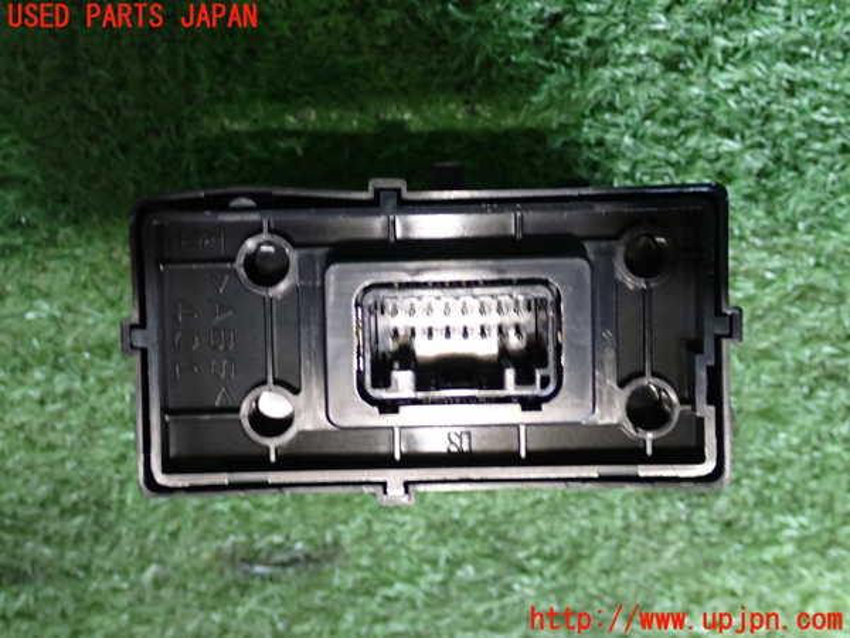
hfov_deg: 35.5
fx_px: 1326
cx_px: 425
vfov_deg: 27.0
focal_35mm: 54
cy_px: 319
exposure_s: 1/13
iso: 800
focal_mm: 9.65
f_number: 3.3
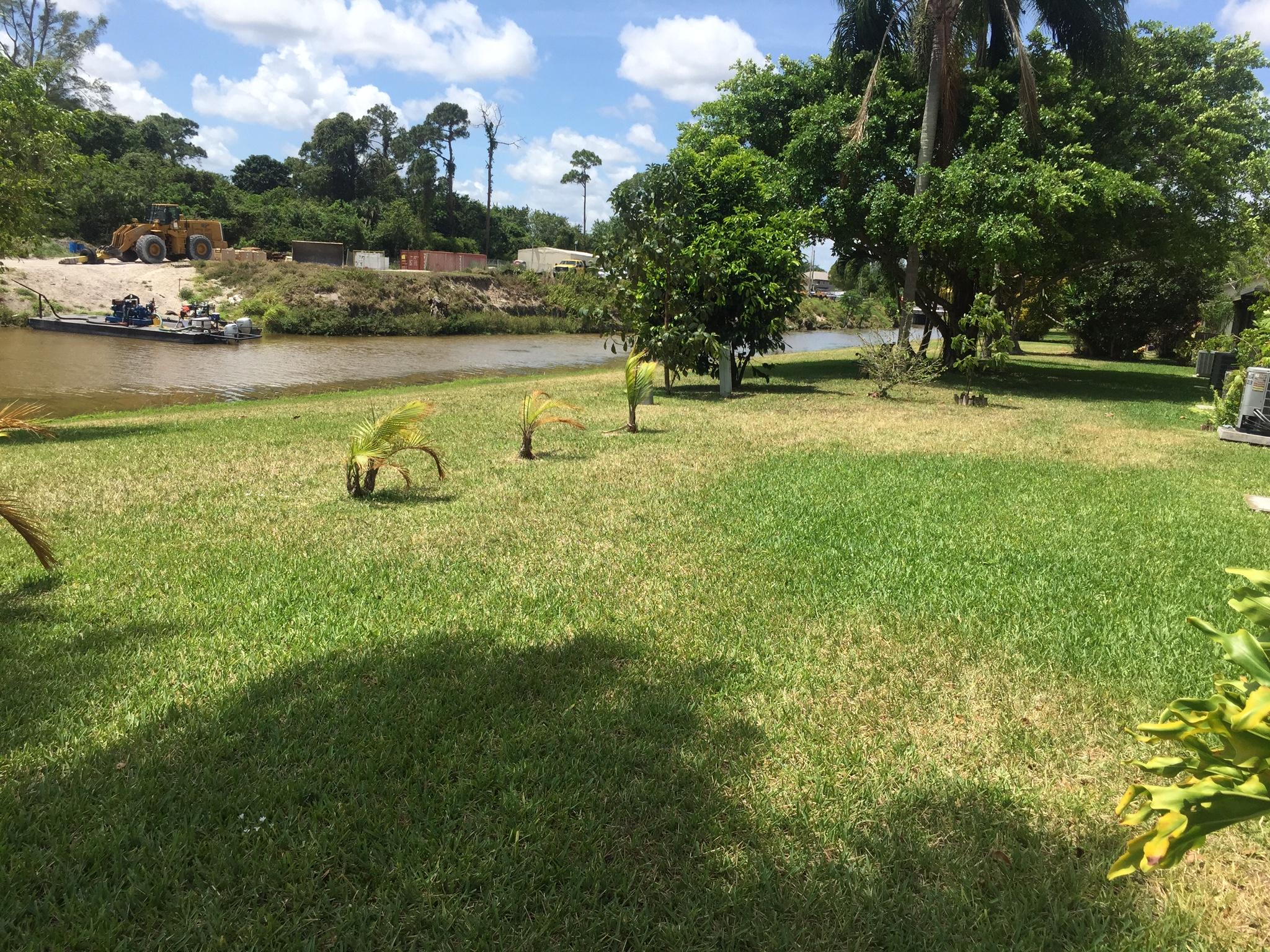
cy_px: 476
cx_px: 635
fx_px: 1064
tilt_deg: -10.9
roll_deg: -4.4
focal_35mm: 29
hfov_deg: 61.7
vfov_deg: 48.2
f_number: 2.2
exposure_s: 1/1883
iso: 32
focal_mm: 4.15
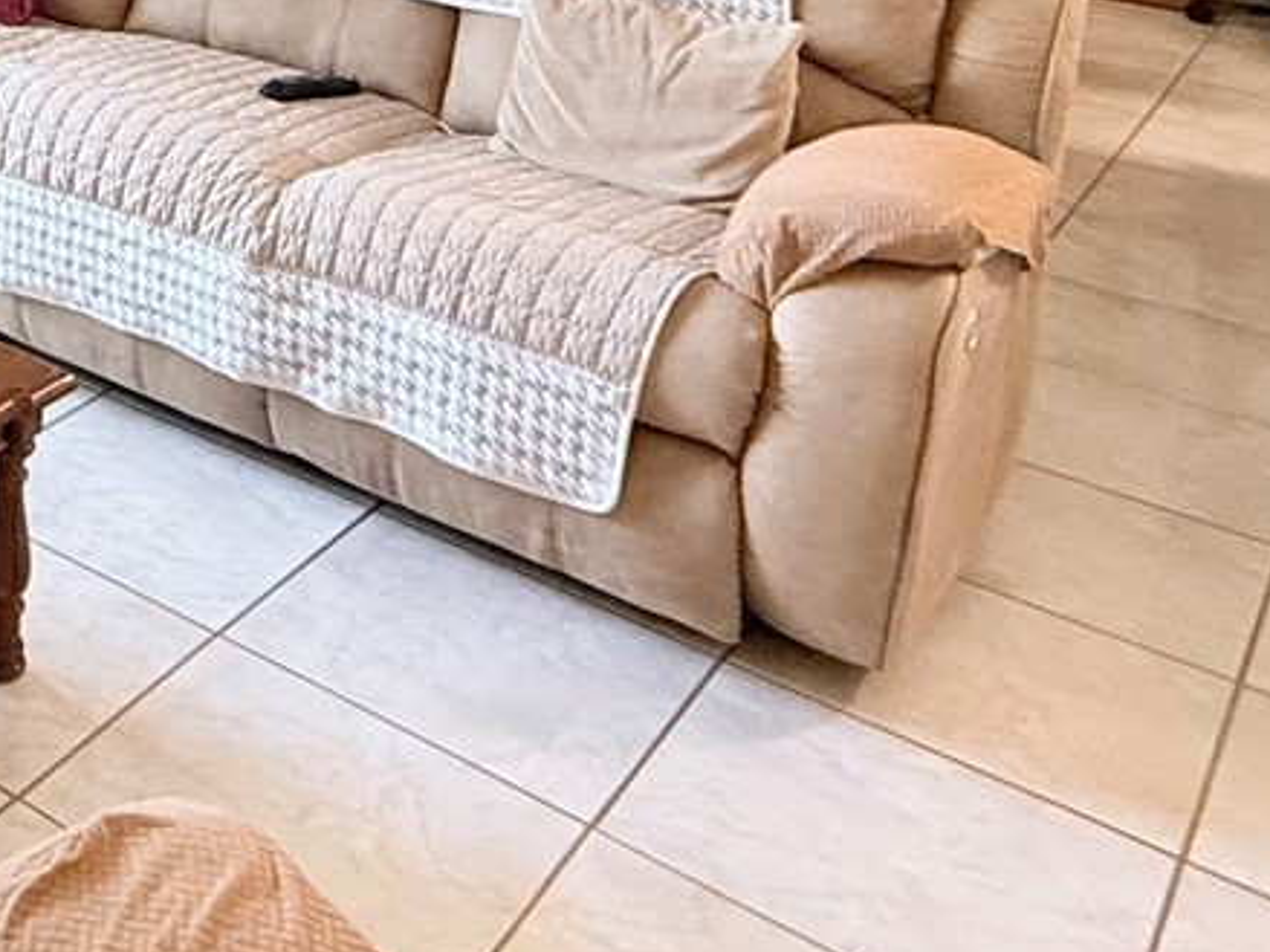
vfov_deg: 24.0
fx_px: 1871
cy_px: -376
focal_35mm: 51
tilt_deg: -4.5
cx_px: -408
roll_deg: -1.0
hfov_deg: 29.6
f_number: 2.2
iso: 640
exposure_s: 1/120
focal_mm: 2.22
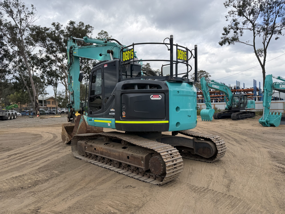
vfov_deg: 56.8
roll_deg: +1.0
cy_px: 107
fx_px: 198
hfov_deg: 71.6
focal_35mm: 24
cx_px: 142
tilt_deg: +1.7
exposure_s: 1/1949
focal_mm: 6.76
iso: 80
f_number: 1.78
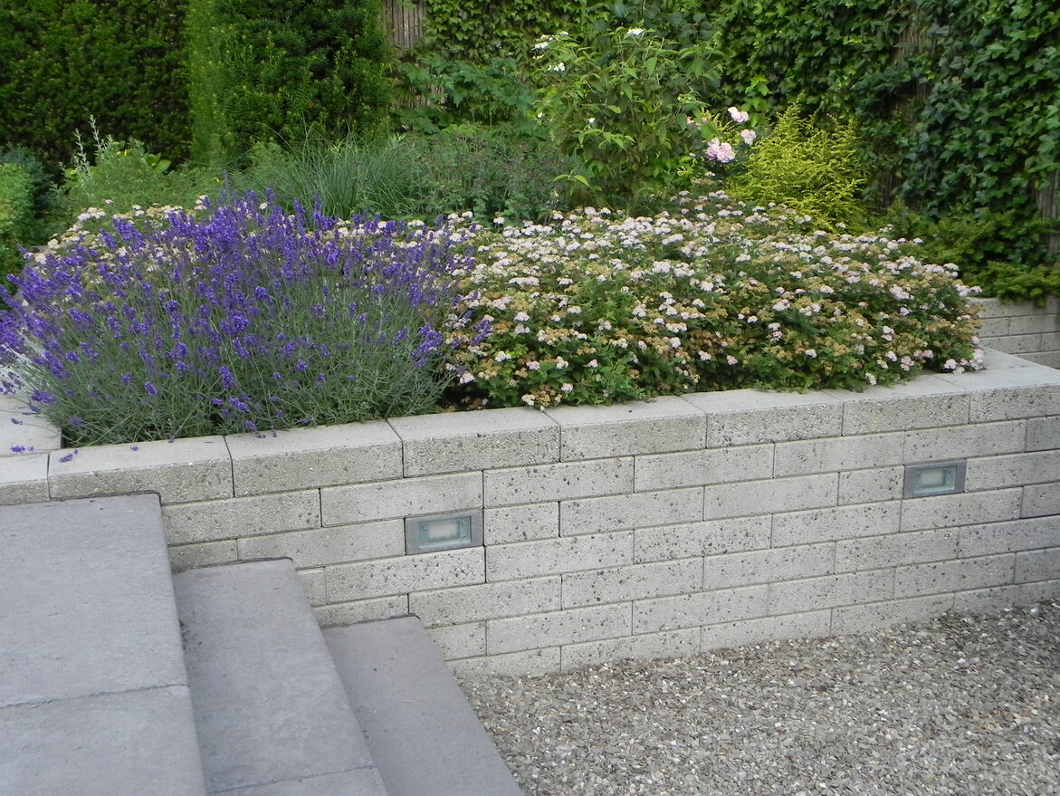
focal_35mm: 42
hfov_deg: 44.8
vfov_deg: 34.4
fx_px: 1287
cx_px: 529
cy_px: 396
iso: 160
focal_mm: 7.3
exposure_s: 1/125
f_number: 4.5
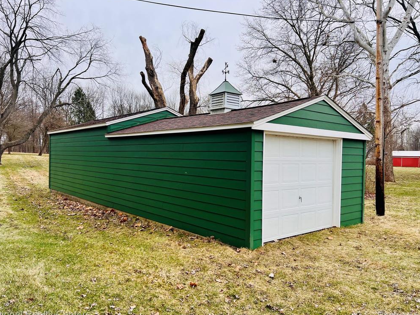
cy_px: 159
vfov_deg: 51.4
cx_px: 203
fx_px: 328
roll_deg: -0.6
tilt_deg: -2.1
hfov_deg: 65.3
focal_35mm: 27
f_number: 1.5
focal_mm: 5.7
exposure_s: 1/1751
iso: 50
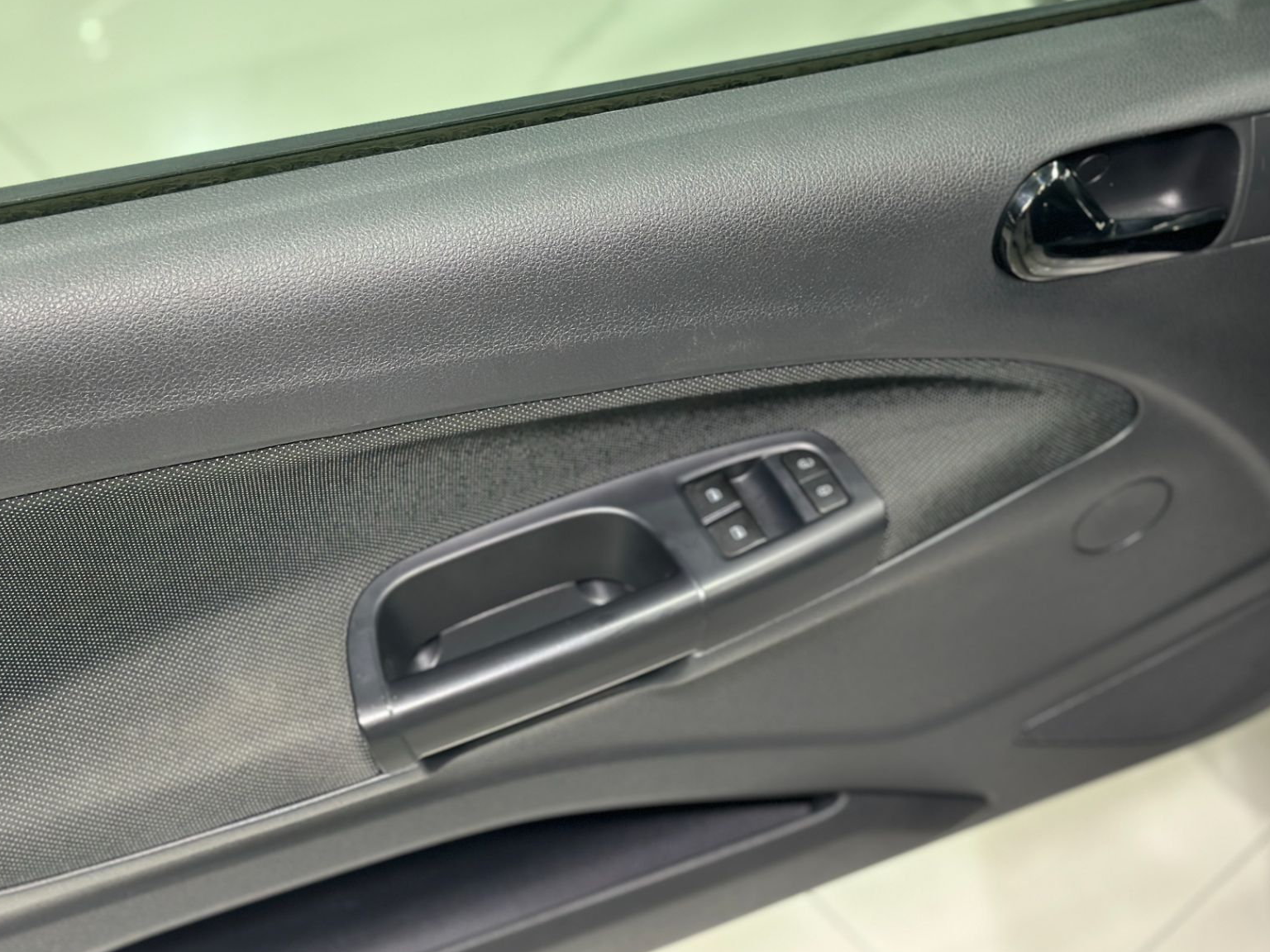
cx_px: 691
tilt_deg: -48.3
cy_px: 378
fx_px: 2201
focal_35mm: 60
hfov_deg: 32.2
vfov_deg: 24.4
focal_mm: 6.86
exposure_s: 1/60
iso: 125
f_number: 1.78
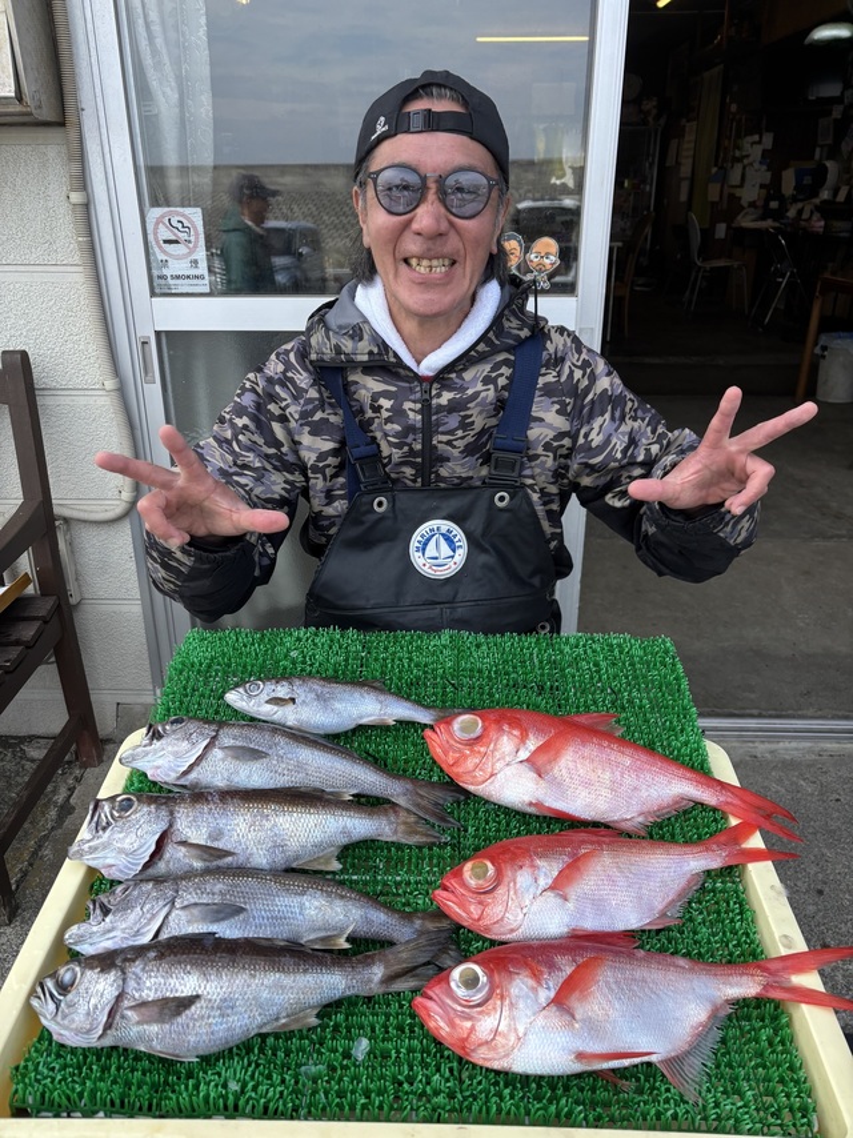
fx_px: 855
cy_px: 569
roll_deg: +2.3
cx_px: 426
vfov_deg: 67.3
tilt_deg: -23.5
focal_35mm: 26
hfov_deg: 53.0
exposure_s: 1/811
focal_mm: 5.96
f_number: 1.6
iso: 50
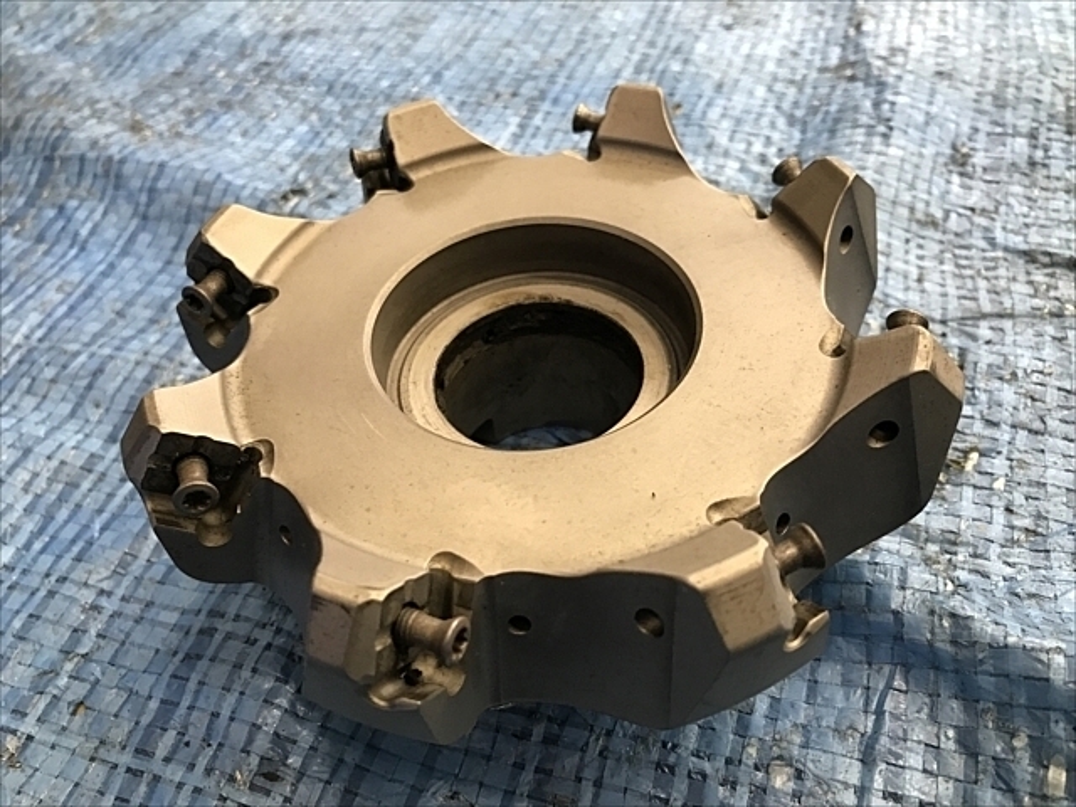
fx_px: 870
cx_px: 538
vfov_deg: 49.7
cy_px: 404
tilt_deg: -48.0
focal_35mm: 28
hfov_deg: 63.4
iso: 40
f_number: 1.8
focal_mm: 3.99
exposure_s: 1/15
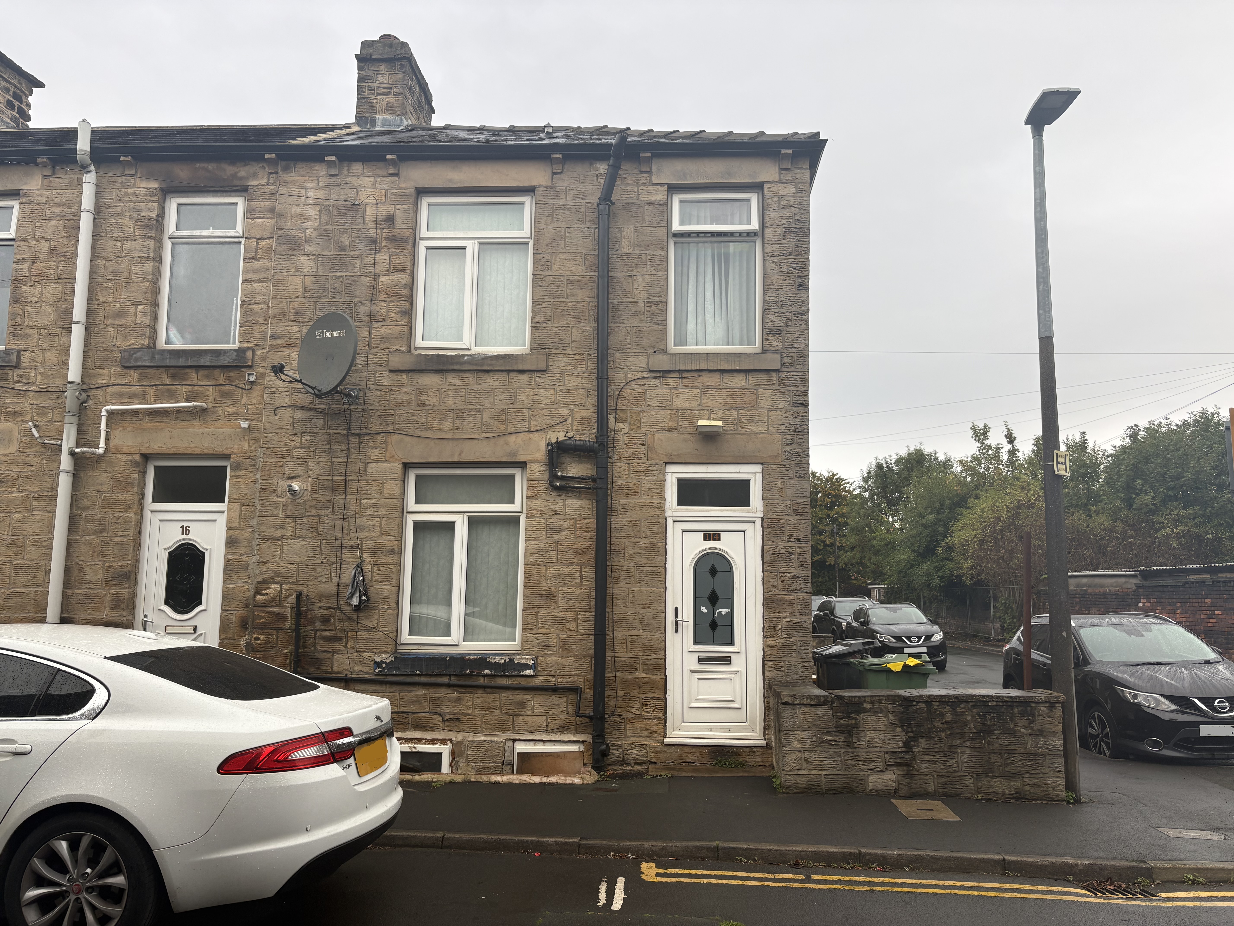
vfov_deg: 53.1
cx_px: 617
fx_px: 927
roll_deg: +0.0
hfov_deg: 67.3
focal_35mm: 26
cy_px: 463
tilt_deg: +8.4
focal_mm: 5.96
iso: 40
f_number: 1.6
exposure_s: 1/122
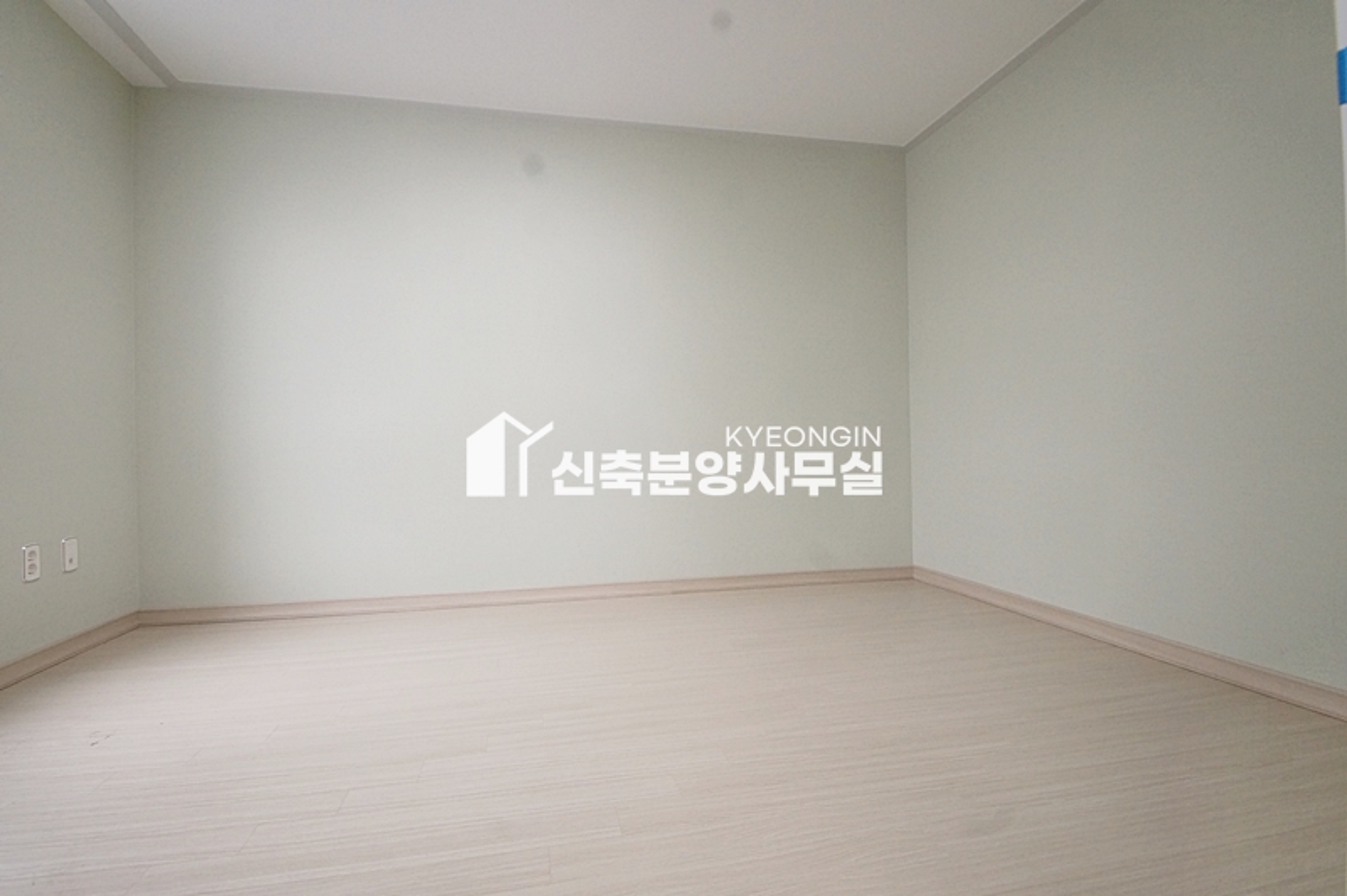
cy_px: 448
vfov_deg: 77.2
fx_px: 561
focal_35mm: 15
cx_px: 674
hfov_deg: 100.4
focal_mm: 10
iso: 1600
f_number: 9
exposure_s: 1/60
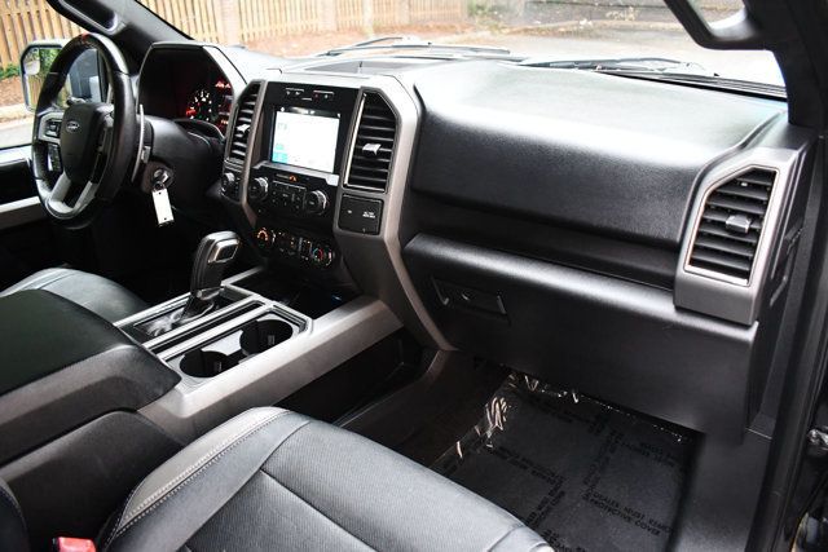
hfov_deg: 67.4
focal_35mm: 27
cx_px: 414
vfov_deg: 48.0
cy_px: 276
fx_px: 621
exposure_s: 1/125
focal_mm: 18
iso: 2800
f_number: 3.5
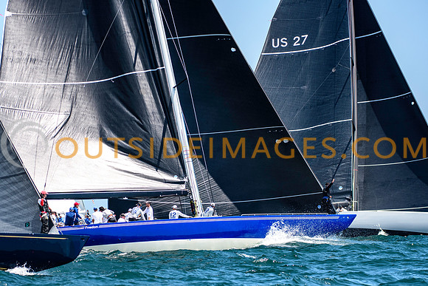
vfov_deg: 4.6
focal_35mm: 300
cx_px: 214
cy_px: 143
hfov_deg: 6.9
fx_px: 3567
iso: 400
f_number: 5
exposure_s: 1/2000
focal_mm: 200
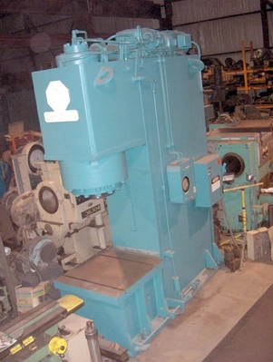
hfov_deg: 36.9
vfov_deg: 47.8
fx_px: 409
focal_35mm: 39
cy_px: 181
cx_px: 136
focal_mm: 8
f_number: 2.8
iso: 100
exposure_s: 1/60
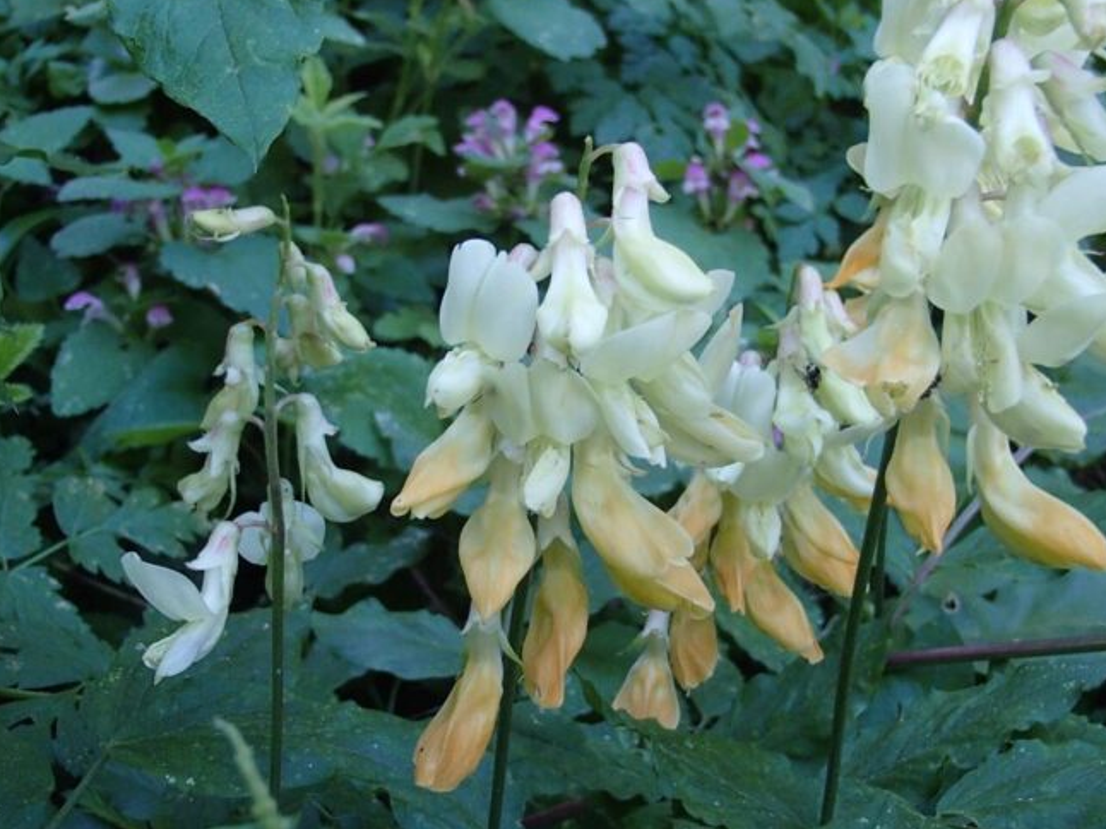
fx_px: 1405
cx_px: 567
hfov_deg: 43.0
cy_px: 420
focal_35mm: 44
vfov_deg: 32.9
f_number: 4.7
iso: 320
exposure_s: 1/160
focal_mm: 6.64
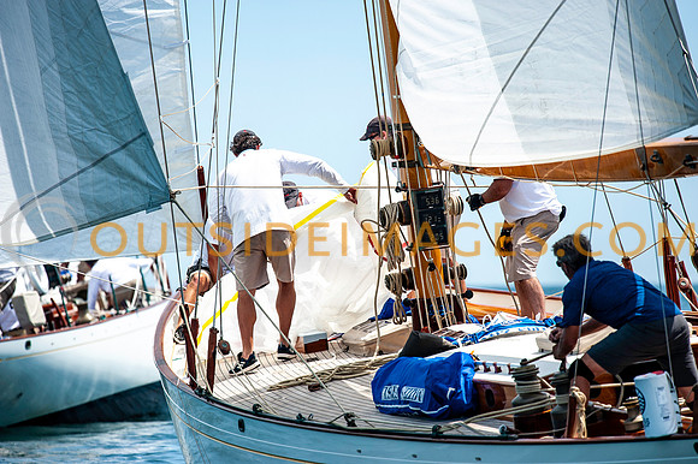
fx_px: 5813
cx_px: 349
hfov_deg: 6.9
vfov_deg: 4.6
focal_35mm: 300
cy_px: 232
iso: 250
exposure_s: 1/2500
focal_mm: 300
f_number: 5
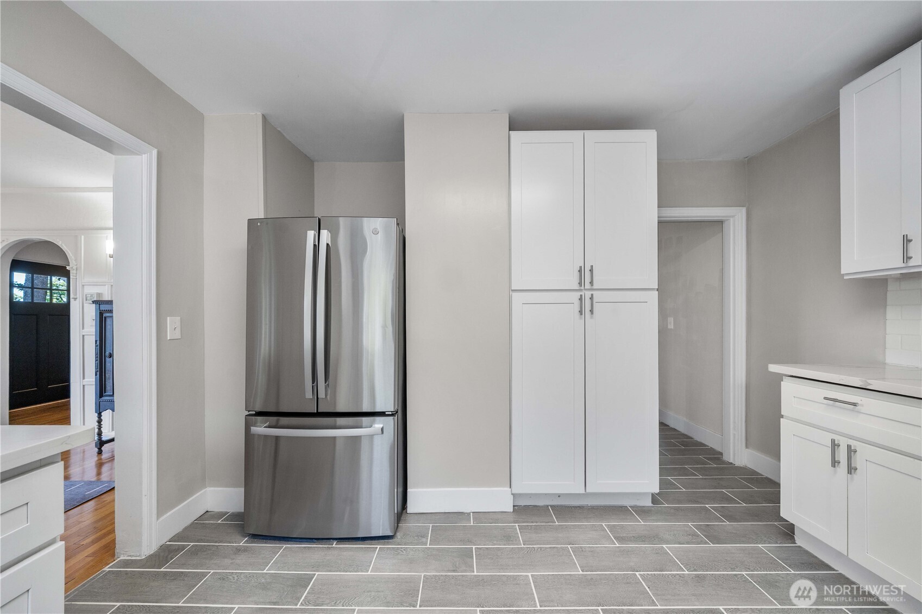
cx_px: 461
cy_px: 307
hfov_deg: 112.6
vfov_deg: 90.0
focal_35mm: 12
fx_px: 307
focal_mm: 12
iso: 640
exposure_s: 1/30
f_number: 7.1
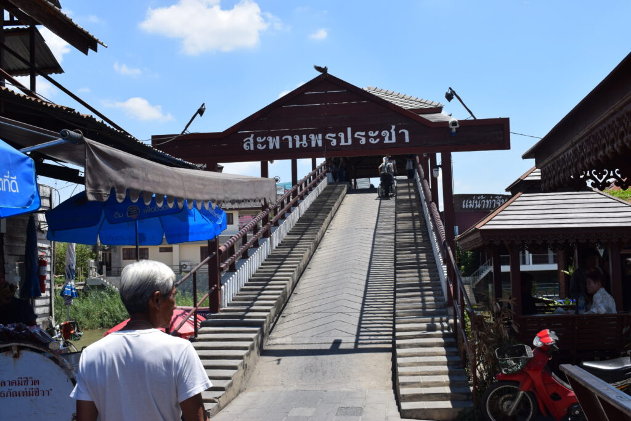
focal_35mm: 42
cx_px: 316
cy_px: 210
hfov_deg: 46.4
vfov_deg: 31.9
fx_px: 736
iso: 200
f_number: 10
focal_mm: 28
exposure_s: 1/400
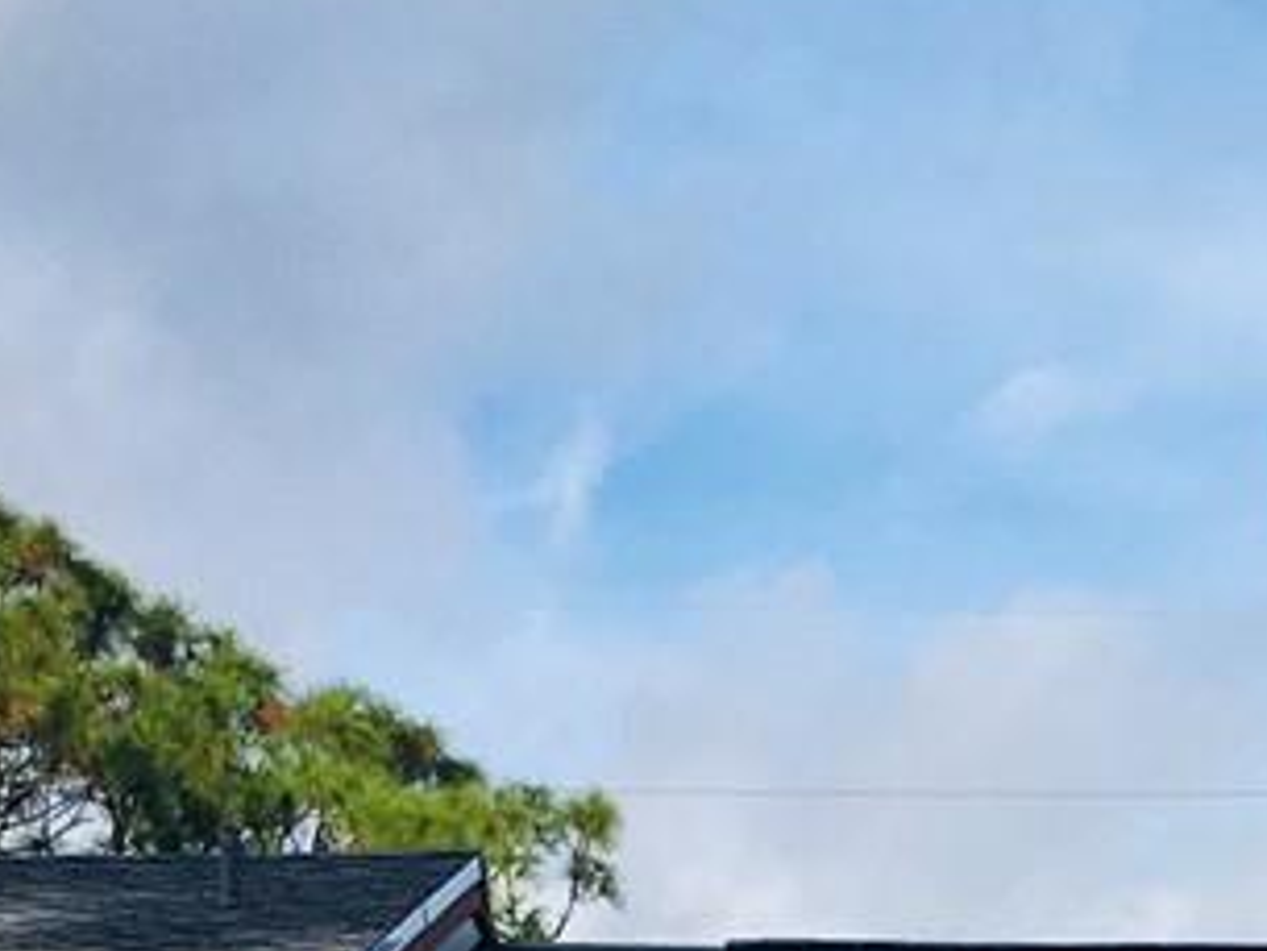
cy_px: 2172
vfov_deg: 8.9
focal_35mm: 152
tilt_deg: +0.5
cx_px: 1898
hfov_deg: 12.4
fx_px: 5566
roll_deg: +0.9
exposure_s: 1/1789
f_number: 2.2
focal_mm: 4.15
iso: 25
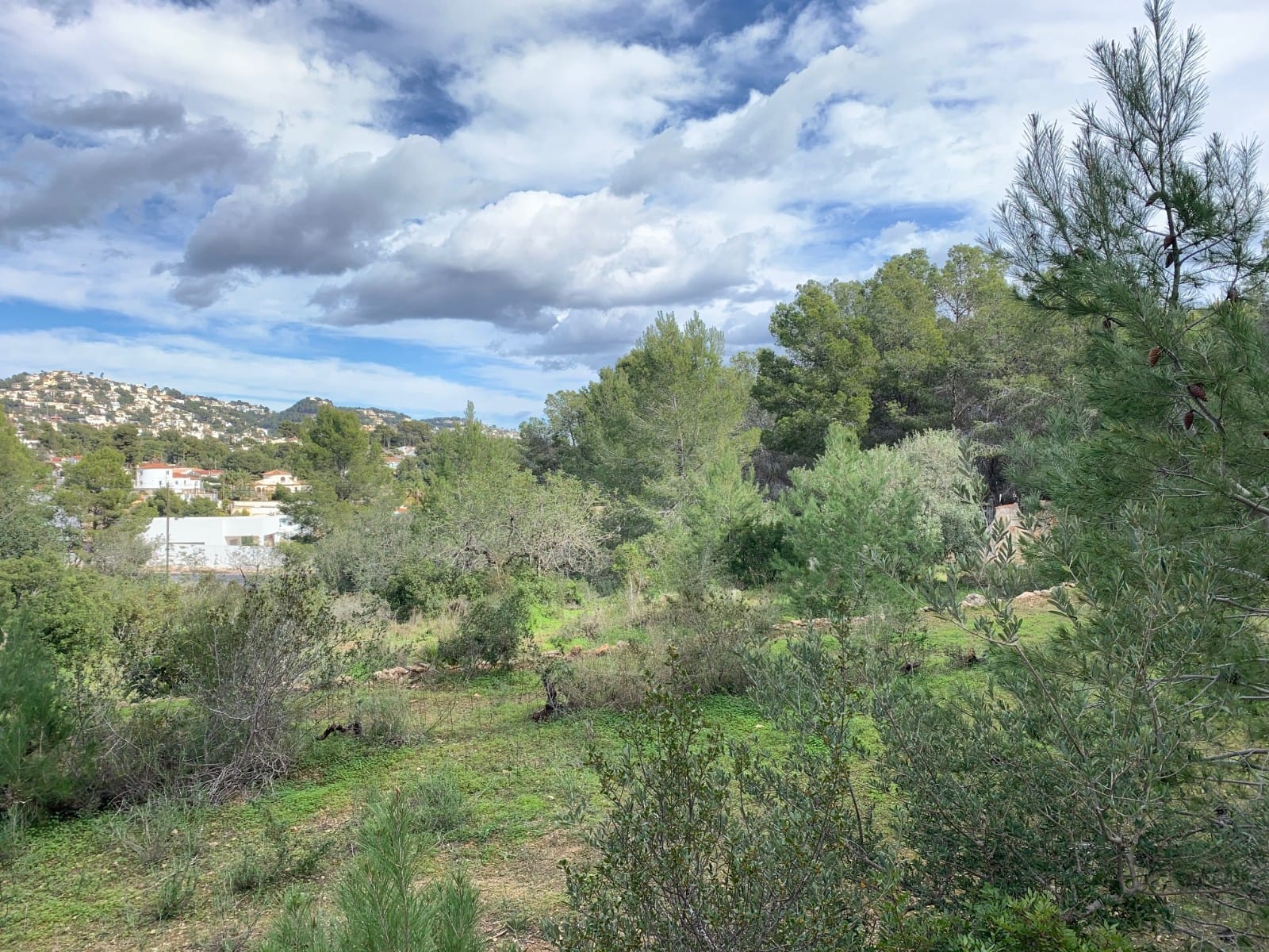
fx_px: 953
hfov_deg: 67.3
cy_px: 476
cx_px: 634
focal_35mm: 26
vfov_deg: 53.1
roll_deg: -0.3
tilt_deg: -0.8
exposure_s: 1/711
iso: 25
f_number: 1.8
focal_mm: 4.25
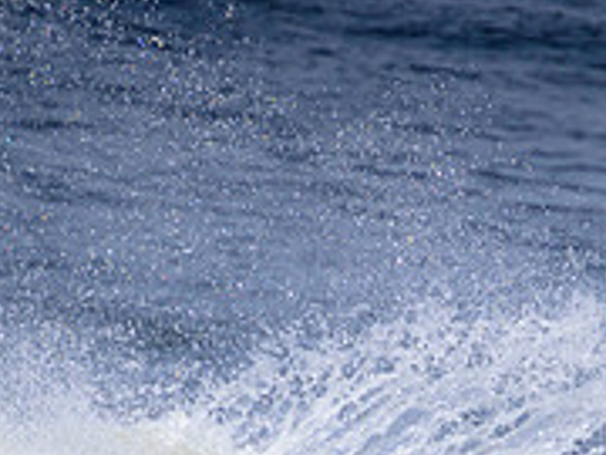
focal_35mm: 2479
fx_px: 43398
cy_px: 635
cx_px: 599
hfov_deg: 0.8
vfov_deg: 0.6
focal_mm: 800
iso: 560
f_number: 11
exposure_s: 1/2000
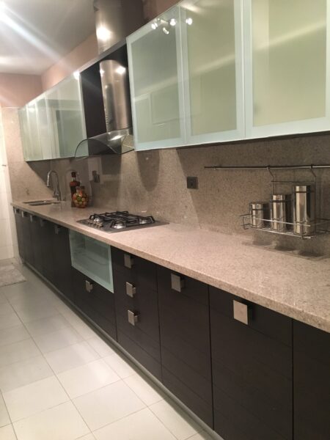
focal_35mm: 29
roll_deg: +2.7
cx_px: 165
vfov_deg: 61.7
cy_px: 220
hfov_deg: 48.2
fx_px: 369
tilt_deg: -8.5
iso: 200
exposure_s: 1/30
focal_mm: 4.15
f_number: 2.2
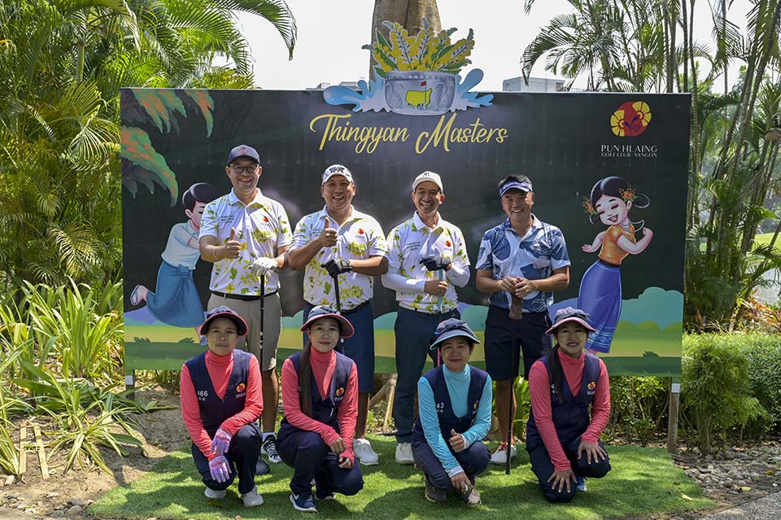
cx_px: 390
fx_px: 824
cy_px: 260
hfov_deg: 50.7
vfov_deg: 35.0
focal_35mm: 38
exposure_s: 1/250
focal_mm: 38
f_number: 8
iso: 320
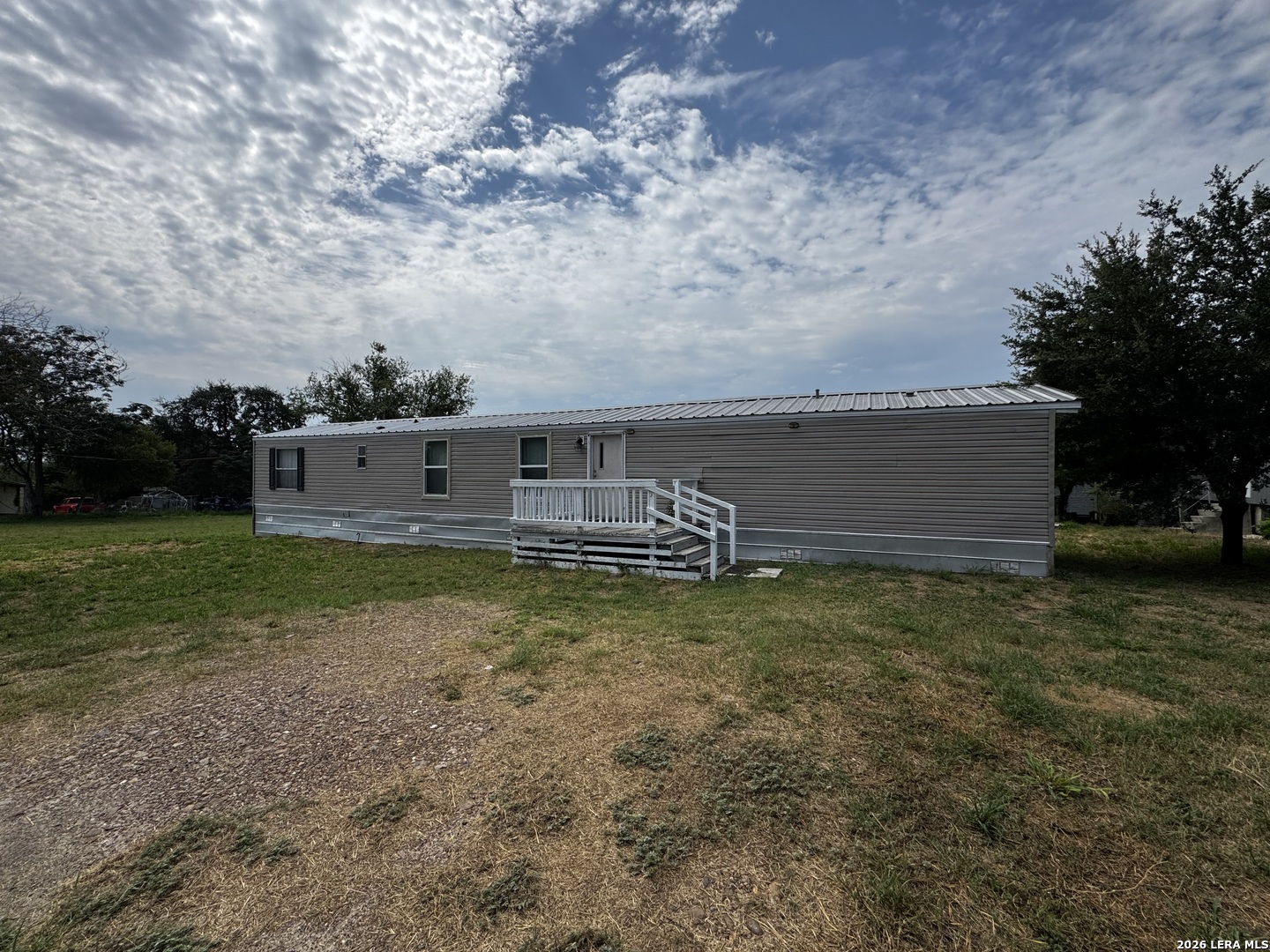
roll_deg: -0.5
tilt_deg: -0.8
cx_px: 635
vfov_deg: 85.7
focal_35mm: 14
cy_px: 476
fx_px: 514
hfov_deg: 102.1
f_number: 2.2
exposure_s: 1/3390
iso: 50
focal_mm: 2.22
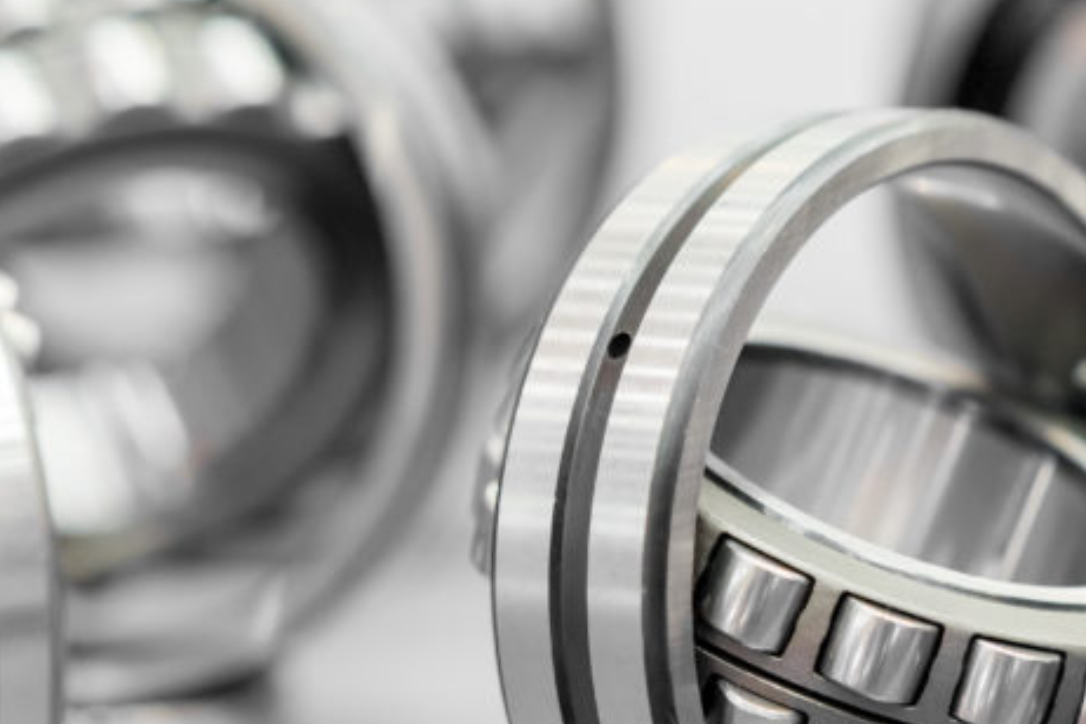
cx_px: 973
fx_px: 3680
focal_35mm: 122
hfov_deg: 16.6
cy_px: 622
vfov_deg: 11.2
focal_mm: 55
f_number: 2.8
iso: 3200
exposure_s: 1/100
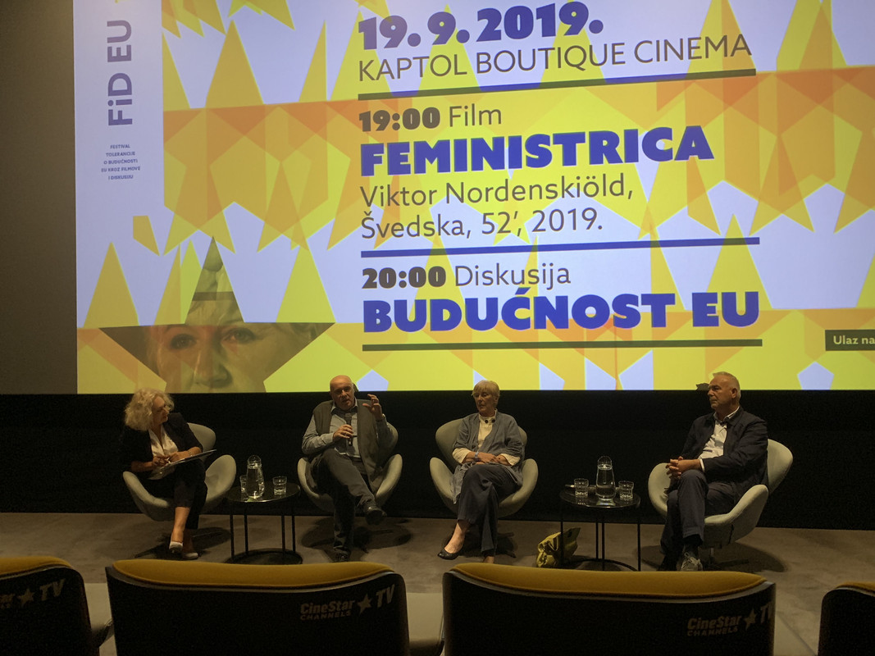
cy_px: 328
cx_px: 438
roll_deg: +1.0
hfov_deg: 67.3
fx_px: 657
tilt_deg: +0.7
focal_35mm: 26
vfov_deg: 53.1
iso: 320
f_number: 1.8
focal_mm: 4.25
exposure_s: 1/49
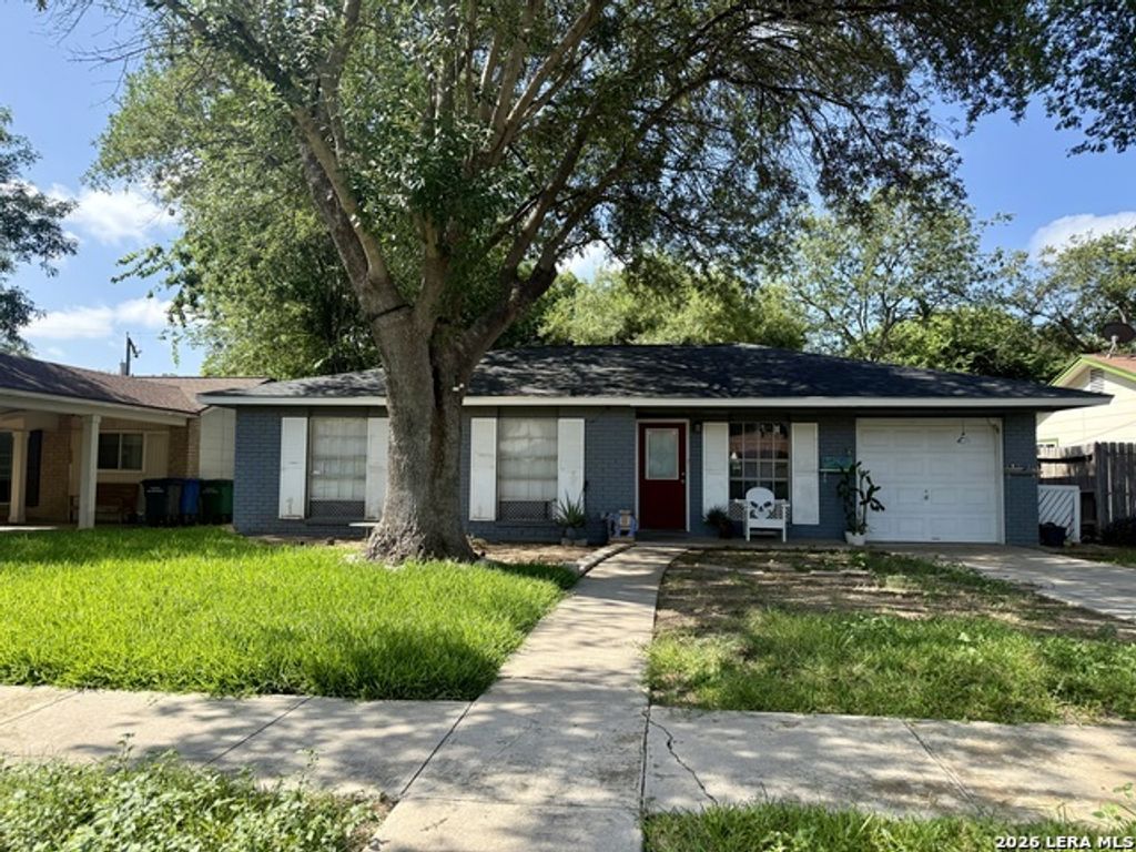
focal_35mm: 24
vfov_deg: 56.8
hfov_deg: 71.6
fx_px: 788
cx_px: 568
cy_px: 426
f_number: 1.78
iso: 100
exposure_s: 1/2370
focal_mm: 6.76
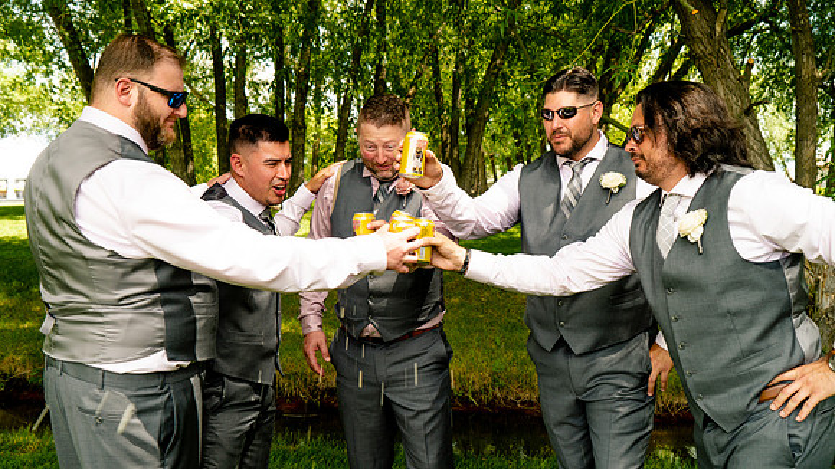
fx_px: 766
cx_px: 418
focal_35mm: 35
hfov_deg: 57.2
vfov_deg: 34.1
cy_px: 234
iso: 100
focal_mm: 33
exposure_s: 1/60
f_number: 6.3
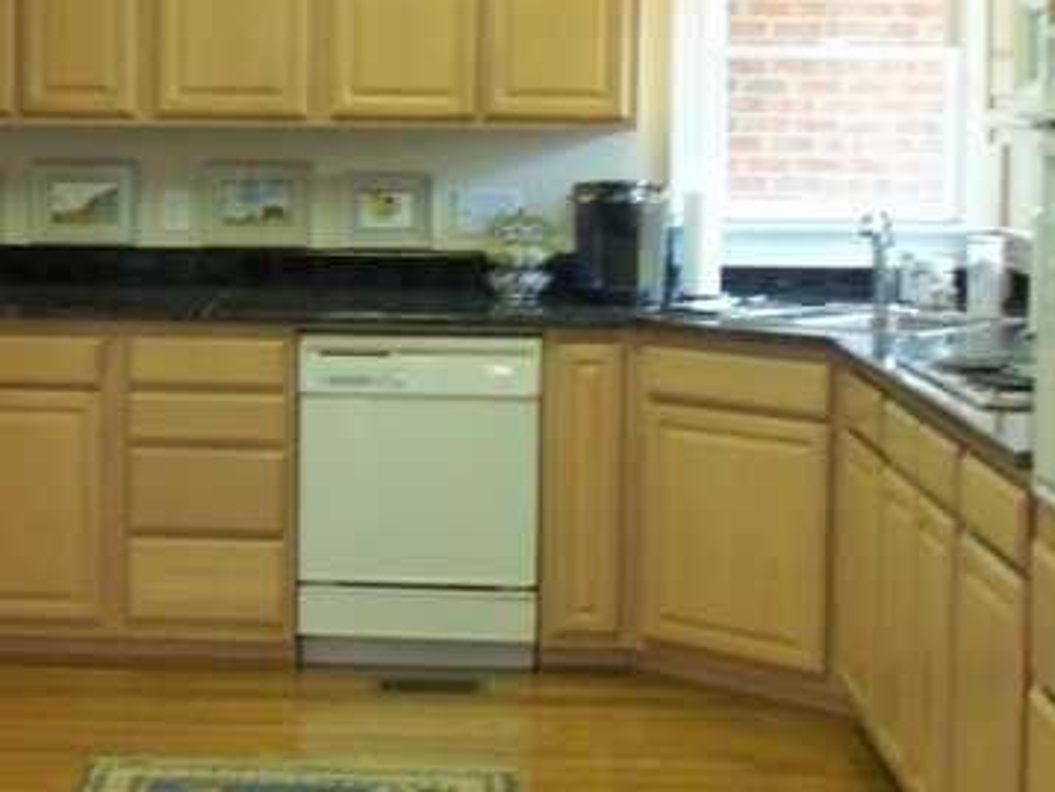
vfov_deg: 19.5
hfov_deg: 25.8
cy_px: 203
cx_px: 306
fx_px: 2287
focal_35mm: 75
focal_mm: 7.1
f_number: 3.2
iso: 400
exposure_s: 1/30
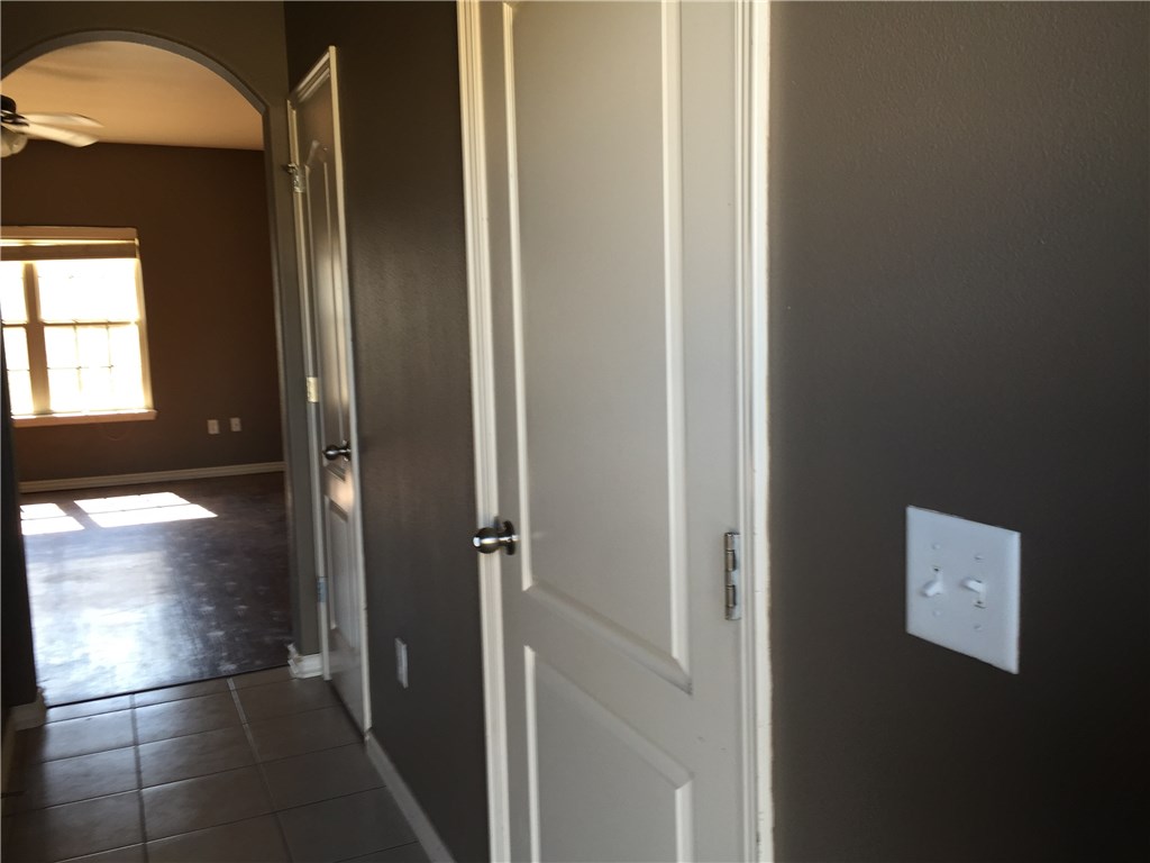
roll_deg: +1.3
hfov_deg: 61.7
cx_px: 575
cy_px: 432
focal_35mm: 29
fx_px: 963
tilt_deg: -7.5
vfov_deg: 48.2
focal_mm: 4.15
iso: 40
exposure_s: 1/60
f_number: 2.2
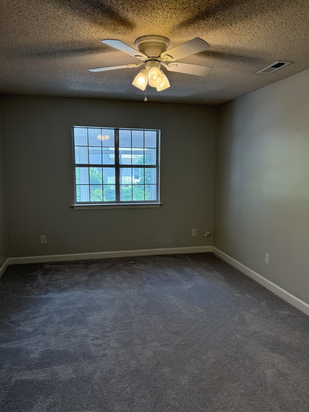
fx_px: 298
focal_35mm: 25
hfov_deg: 54.9
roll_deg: -0.5
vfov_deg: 69.4
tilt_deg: -6.0
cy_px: 209
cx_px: 150
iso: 200
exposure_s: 1/169
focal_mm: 6.76
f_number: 1.78
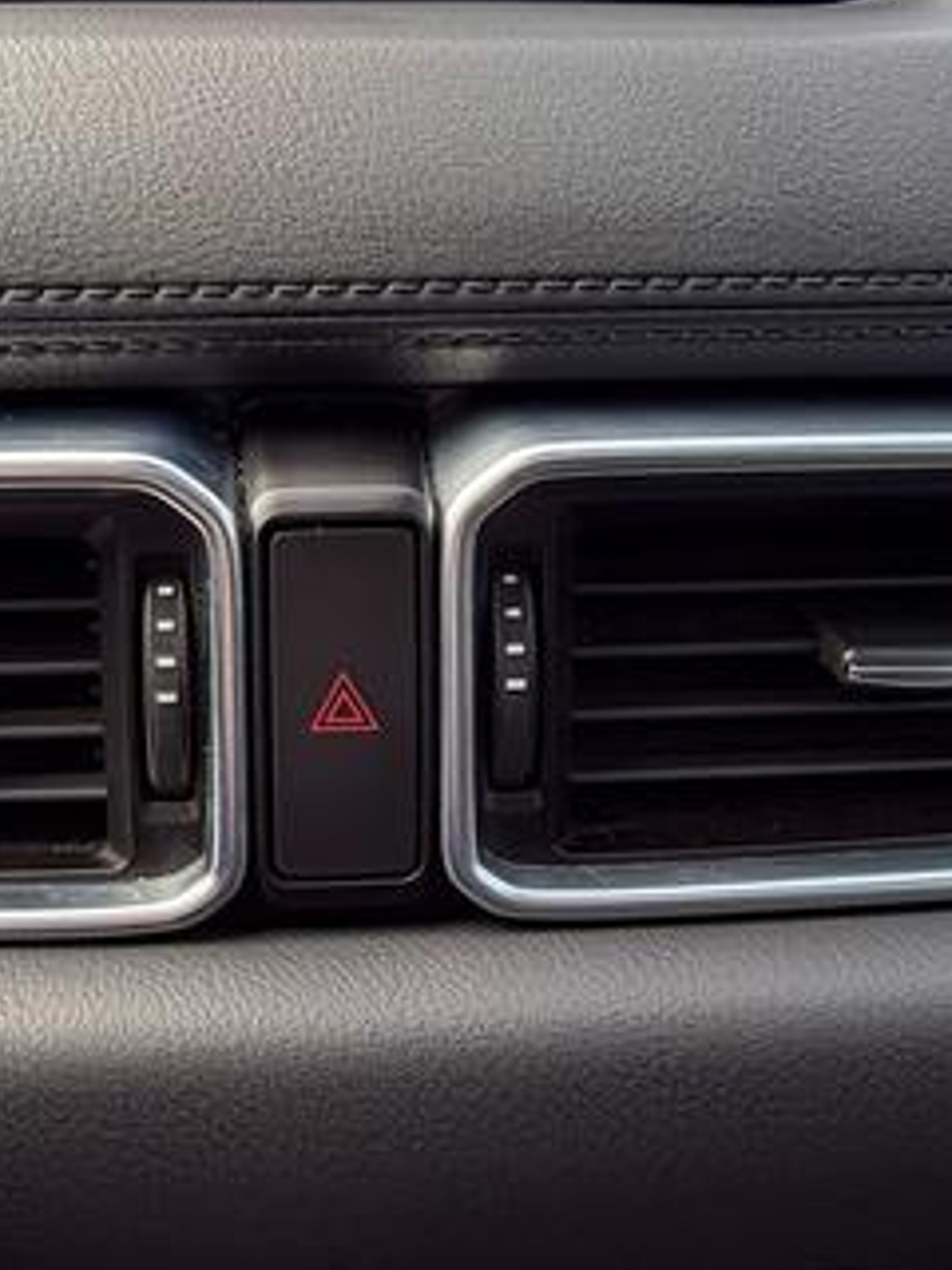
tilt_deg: -18.6
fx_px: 1540
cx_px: 329
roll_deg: +0.6
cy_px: 452
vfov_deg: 44.3
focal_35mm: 42
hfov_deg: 34.1
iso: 50
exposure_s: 1/121
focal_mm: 2.22
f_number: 2.2
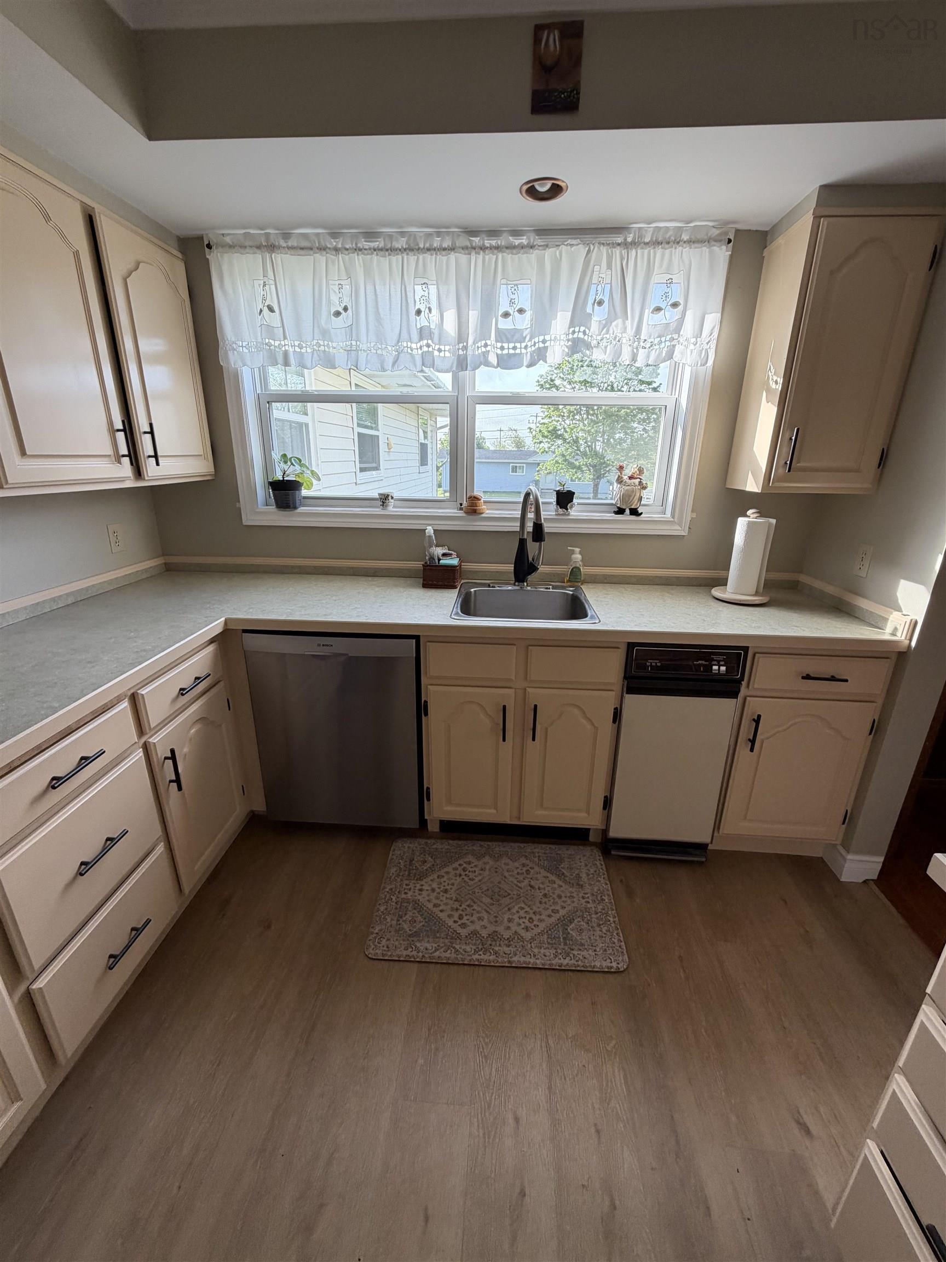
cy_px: 631
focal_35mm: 14
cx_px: 473
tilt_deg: -18.5
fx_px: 510
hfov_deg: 85.7
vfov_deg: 102.1
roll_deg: -2.7
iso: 80
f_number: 2.2
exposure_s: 1/121
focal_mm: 2.22
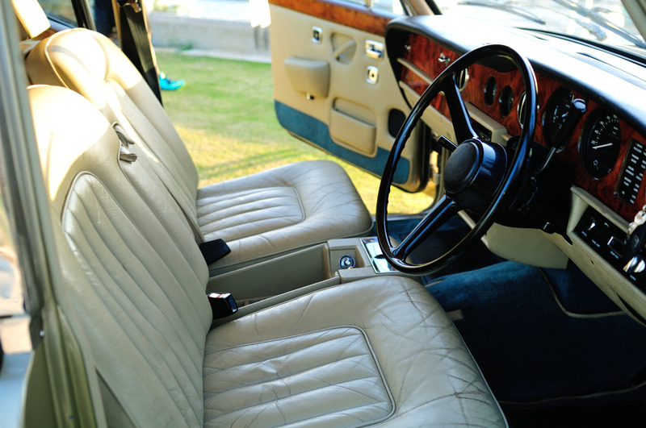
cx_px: 323
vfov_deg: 34.1
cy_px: 214
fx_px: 699
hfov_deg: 49.6
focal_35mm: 39
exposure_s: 1/25
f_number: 2.8
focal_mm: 26
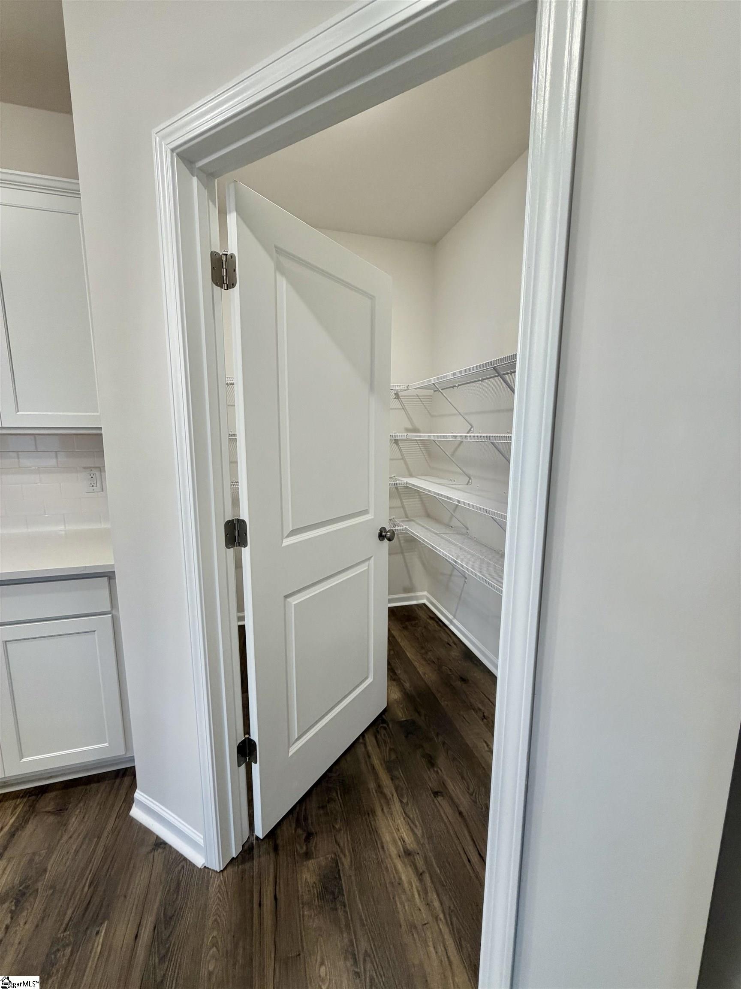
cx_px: 370
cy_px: 494
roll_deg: -0.5
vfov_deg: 102.1
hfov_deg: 85.7
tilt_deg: -8.5
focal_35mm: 14
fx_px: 400
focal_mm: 2.22
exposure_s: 1/60
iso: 200
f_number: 2.2
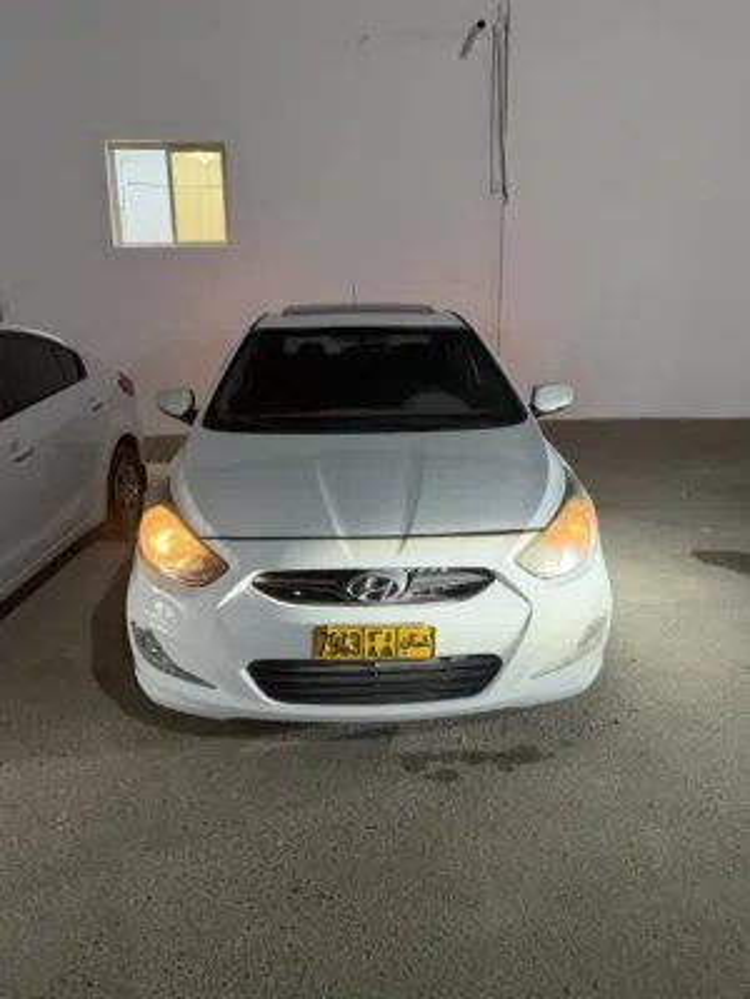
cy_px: 500
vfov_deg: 71.6
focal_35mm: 24
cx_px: 375
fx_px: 693
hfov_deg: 56.8
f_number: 1.78
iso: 640
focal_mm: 6.76
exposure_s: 1/49
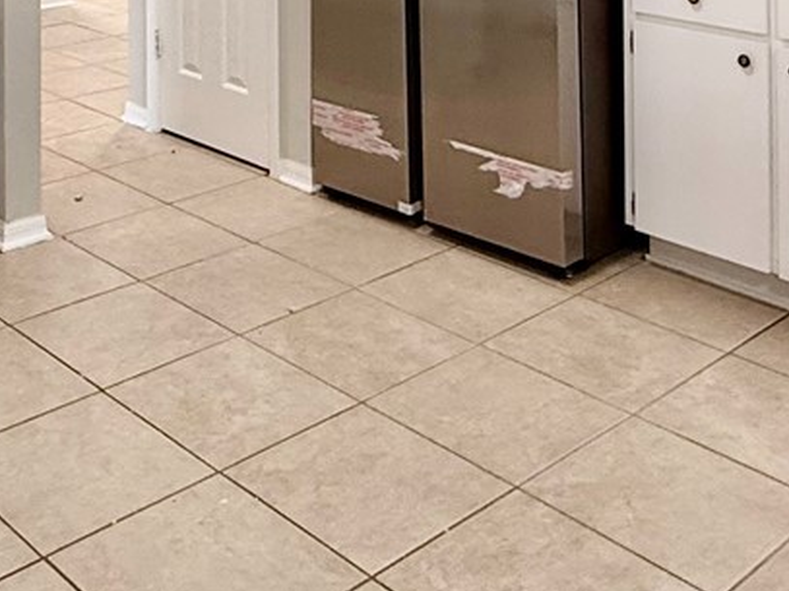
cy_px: -250
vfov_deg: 22.6
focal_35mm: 55
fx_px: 1253
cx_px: 202
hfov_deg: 34.3
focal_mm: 2.22
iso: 200
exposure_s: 1/60
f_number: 2.2
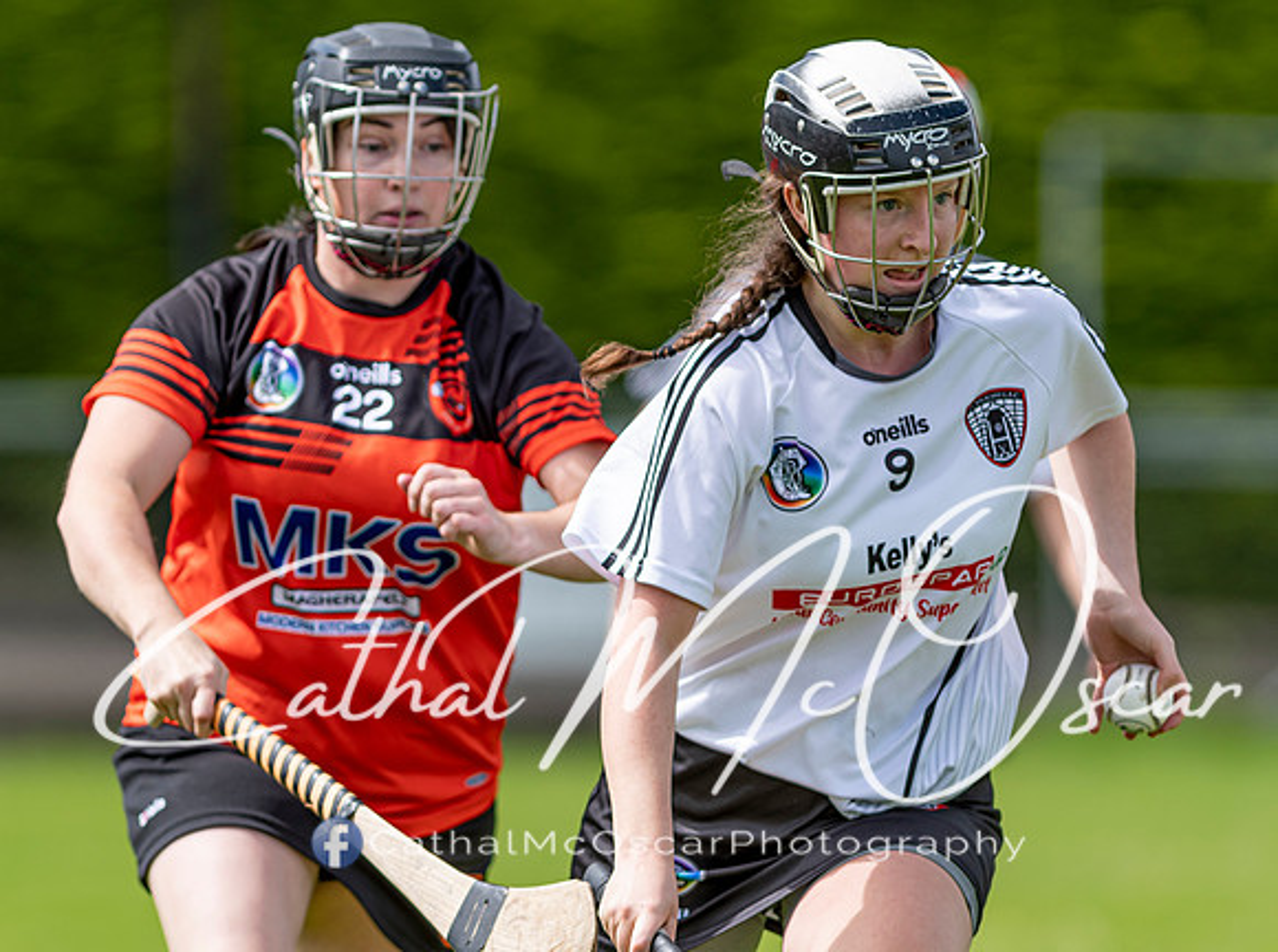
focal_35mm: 540
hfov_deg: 3.7
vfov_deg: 2.7
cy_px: 431
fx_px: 19892
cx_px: 497
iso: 125
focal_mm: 300
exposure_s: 1/2500
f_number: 2.8
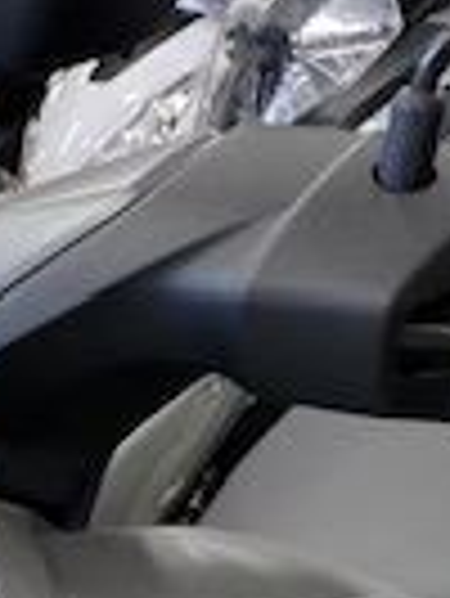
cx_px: -135
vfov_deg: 13.5
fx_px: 2163
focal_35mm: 125
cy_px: 1205
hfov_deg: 11.6
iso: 80
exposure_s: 1/100
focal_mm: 4.25
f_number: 1.8
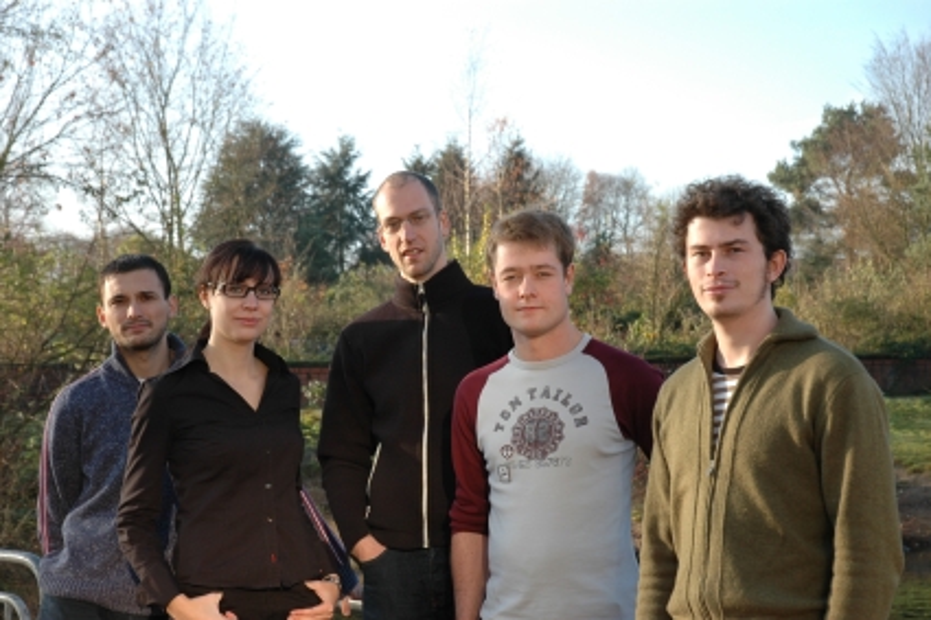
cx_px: 466
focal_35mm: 72
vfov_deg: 18.9
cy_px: 310
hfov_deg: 28.1
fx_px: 1861
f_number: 7.1
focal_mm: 48
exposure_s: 1/160
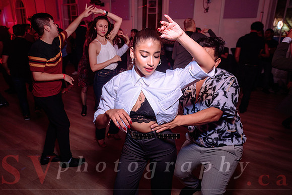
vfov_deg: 50.5
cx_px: 146
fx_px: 206
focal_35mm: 25
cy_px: 92
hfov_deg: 70.6
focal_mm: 24
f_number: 3.2
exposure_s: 1/60
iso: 800
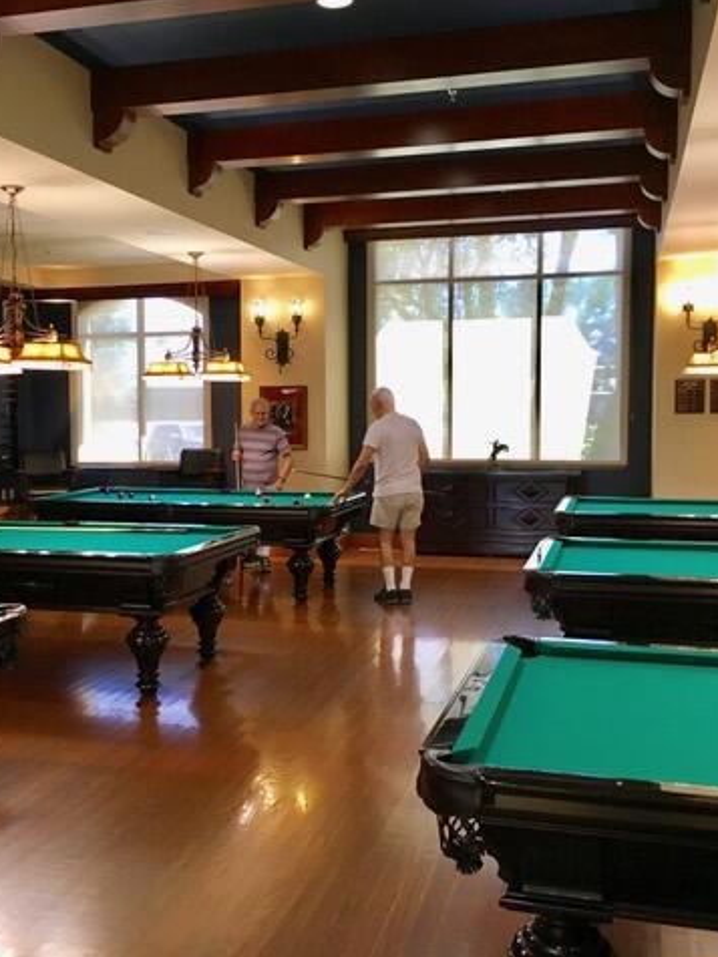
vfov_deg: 47.9
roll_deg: +1.2
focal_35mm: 39
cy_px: 476
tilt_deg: -3.2
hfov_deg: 36.6
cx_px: 276
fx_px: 1079
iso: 100
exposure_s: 1/30
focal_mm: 4.15
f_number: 2.2
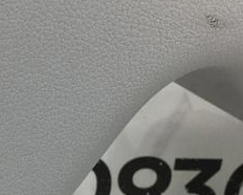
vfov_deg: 19.5
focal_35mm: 78
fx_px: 561
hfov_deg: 23.9
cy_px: 155
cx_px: 31
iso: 25
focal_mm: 4.15
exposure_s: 1/33
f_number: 2.2
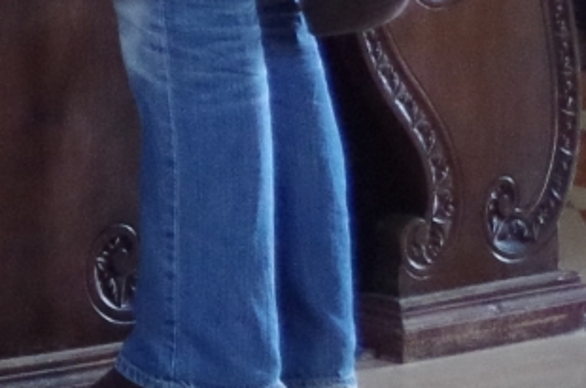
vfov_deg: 5.5
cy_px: -388
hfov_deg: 7.8
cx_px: -820
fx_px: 3962
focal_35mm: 244
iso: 3200
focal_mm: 28.13
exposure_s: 1/30
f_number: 4
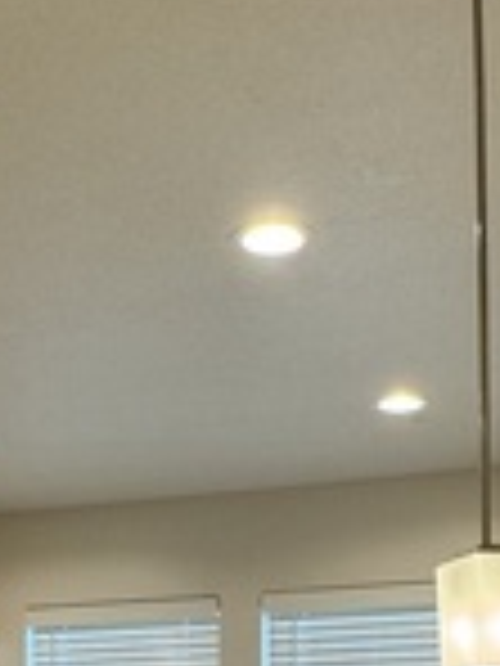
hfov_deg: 23.2
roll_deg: +0.5
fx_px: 1213
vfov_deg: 27.4
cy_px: 781
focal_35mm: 63
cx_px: 198
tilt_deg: -0.8
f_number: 2.2
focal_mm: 2.22
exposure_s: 1/120
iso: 100
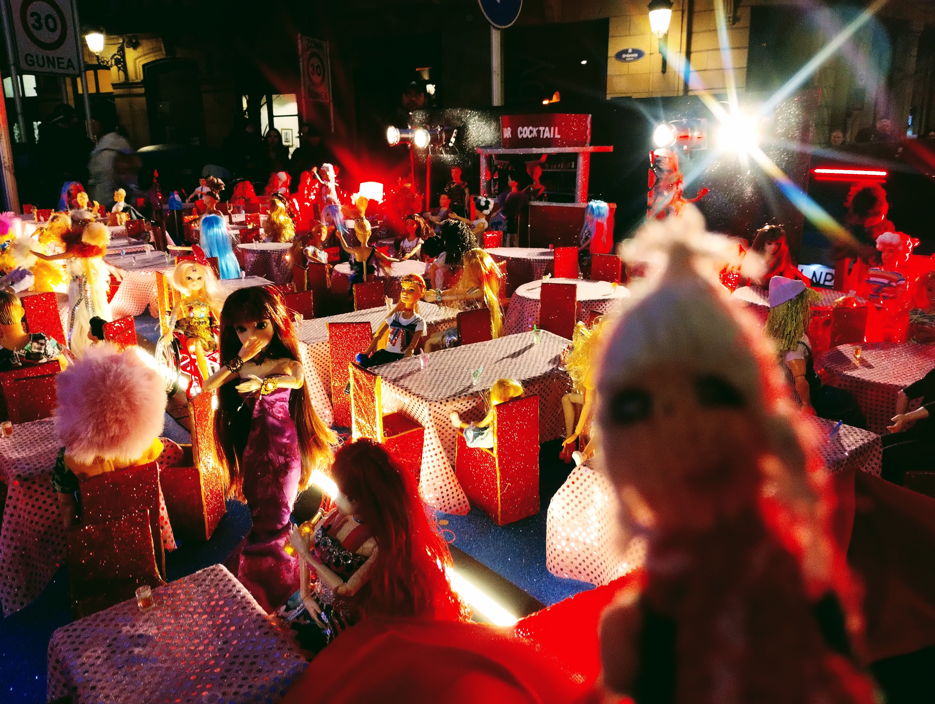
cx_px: 468
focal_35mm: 28
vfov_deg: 49.9
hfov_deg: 63.4
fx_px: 757
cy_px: 352
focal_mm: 4.27
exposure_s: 1/25
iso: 528
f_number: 1.8
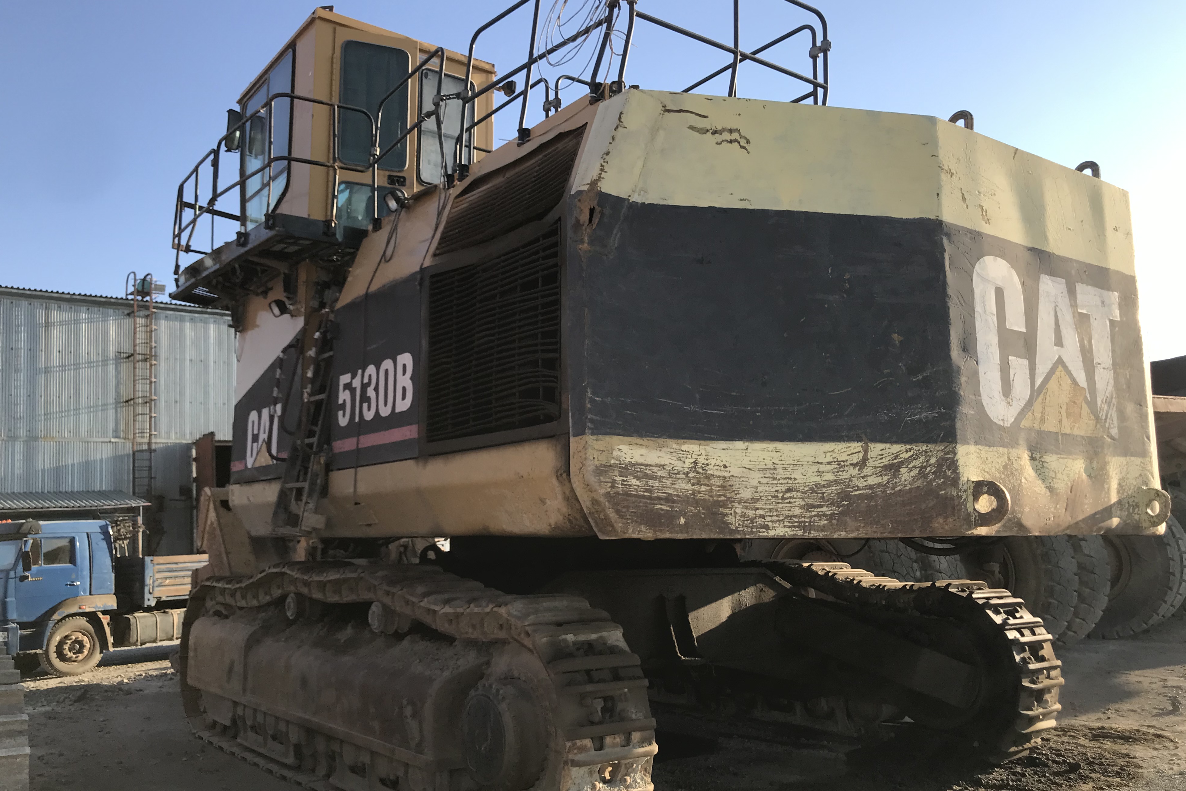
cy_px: 405
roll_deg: +4.8
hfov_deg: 61.9
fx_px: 988
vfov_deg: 43.6
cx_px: 609
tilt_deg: +8.9
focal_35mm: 30
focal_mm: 3.99
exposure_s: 1/939
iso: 20
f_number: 1.8
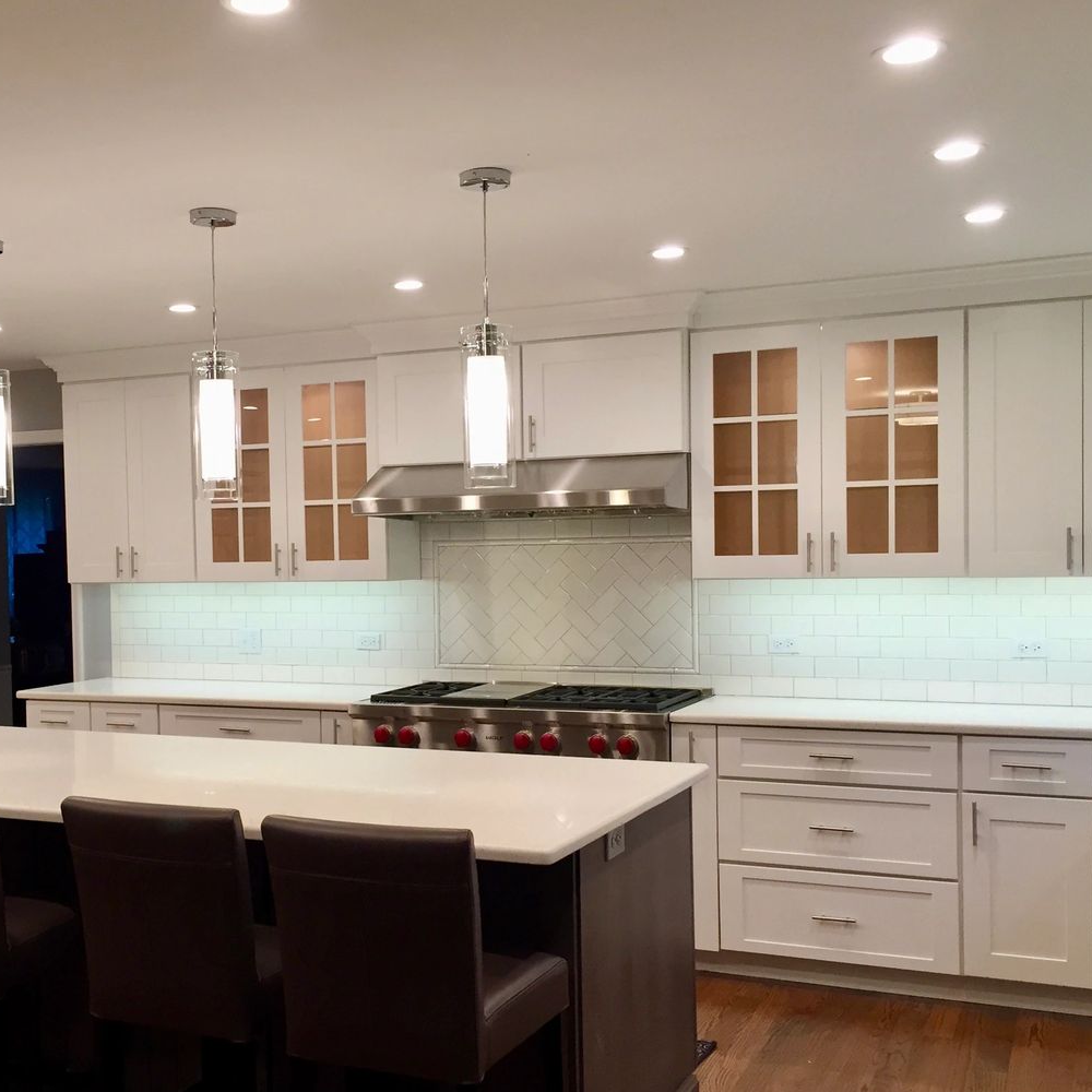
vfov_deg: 40.9
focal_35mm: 41
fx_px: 1463
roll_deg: +0.5
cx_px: 353
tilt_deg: -2.3
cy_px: 603
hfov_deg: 40.4
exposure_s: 1/30
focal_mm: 4.15
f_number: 2.2
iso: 32
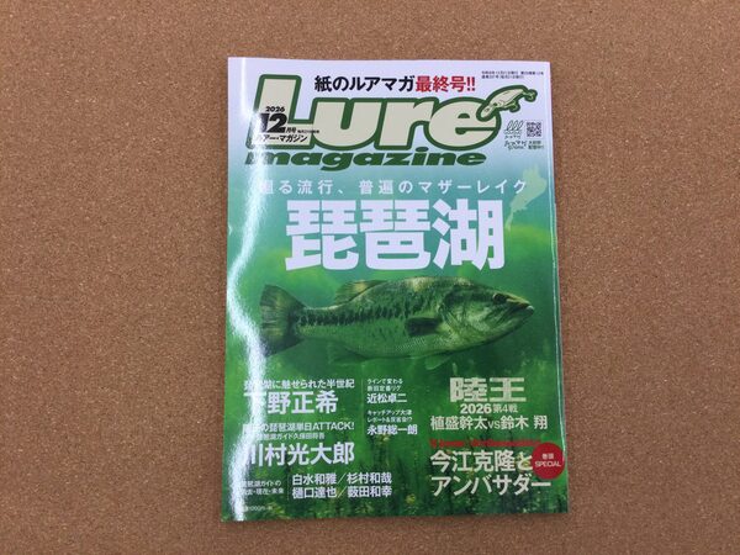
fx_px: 663
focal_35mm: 31
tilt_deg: -83.2
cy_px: 278
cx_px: 370
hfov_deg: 58.4
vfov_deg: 45.4
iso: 25
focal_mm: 3.3
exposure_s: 1/40
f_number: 2.4
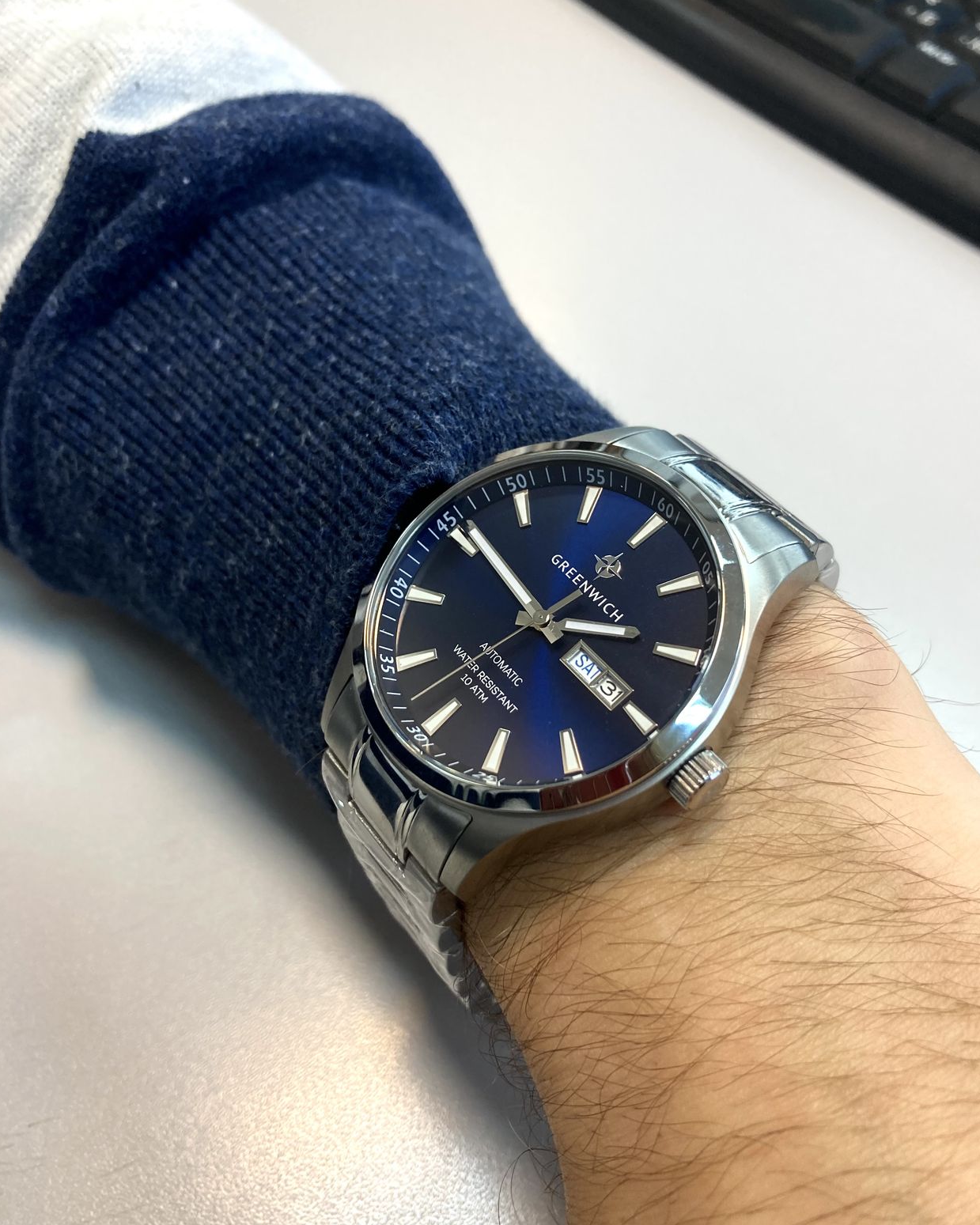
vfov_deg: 58.8
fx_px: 1088
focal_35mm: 30
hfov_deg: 48.5
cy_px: 633
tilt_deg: -53.6
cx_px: 499
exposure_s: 1/50
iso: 100
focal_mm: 3.99
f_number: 1.8
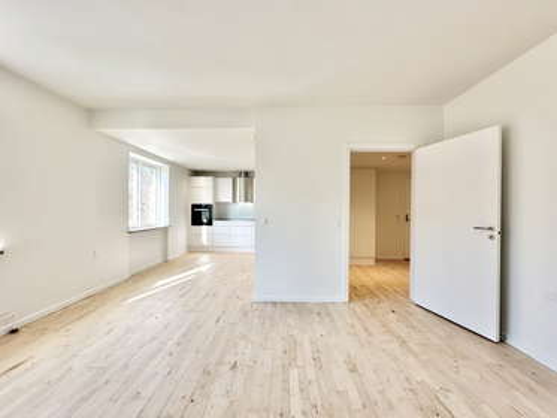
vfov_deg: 85.7
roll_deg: -0.4
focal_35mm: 14
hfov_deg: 102.0
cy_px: 209
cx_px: 278
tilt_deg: -0.4
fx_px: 225
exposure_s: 1/134
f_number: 2.2
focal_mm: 2.22
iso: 40
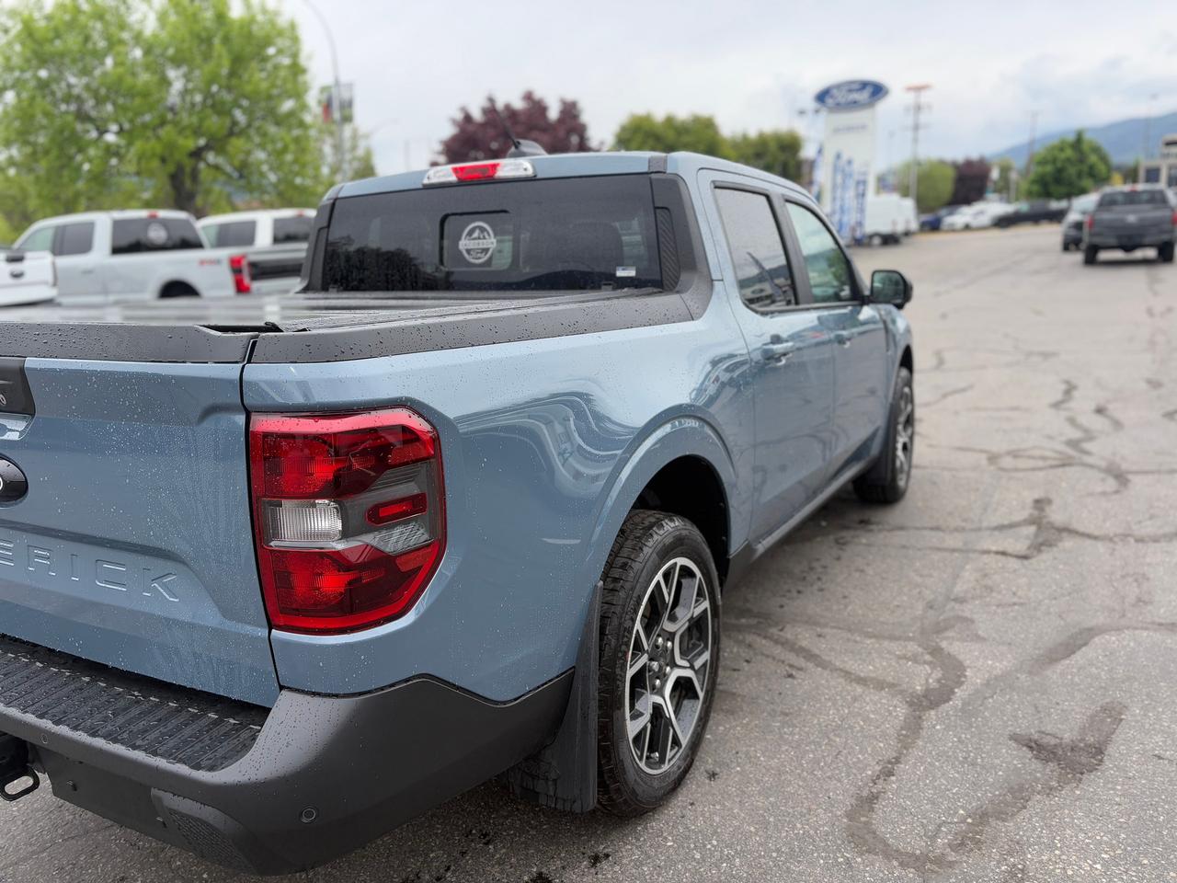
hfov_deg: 67.3
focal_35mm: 26
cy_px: 442
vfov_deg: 53.1
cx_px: 588
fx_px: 884
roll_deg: +2.1
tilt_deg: -11.9
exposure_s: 1/1135
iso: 64
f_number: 1.6
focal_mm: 5.96
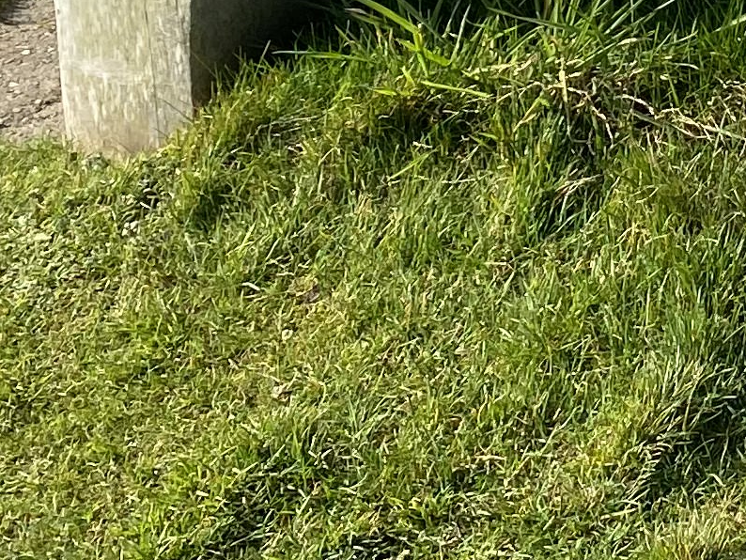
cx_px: 1337
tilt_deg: -10.4
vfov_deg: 10.0
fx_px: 2846
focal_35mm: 132
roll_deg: -1.4
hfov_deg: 13.4
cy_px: -735
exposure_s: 1/2817
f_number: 1.8
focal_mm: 4.25
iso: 32
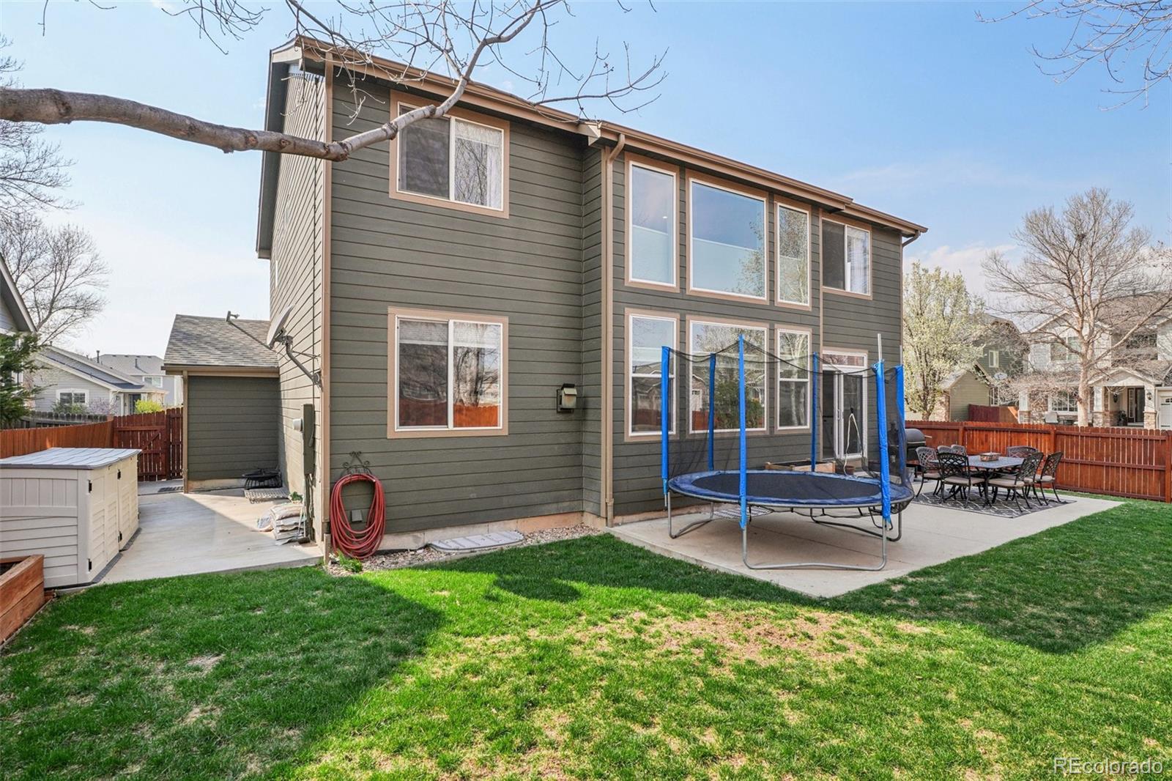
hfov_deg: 95.0
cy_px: 390
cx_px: 586
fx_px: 537
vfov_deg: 72.0
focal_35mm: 16
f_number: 8
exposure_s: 1/200
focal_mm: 11
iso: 100
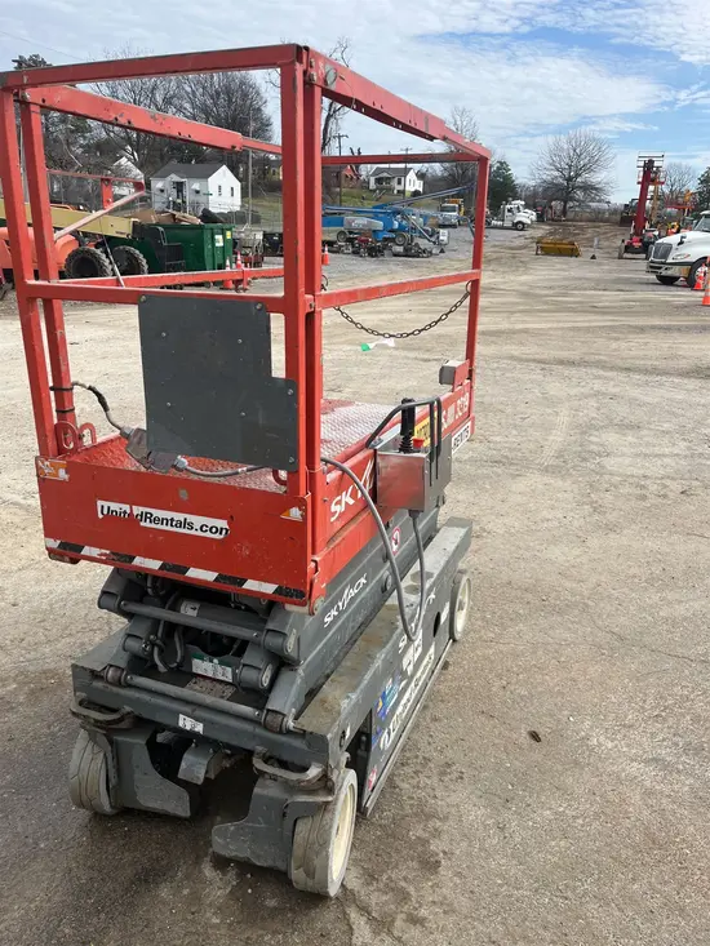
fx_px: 711
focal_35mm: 26
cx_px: 355
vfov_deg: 67.3
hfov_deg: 53.1
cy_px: 473
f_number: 1.6
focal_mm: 5.1
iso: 50
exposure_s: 1/3049
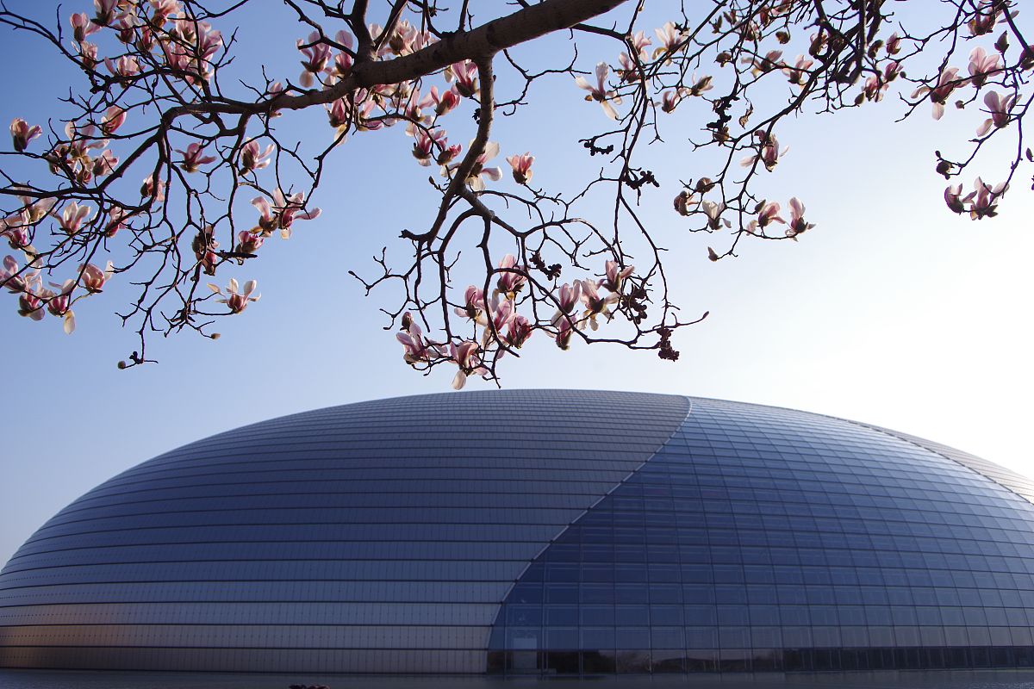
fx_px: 976
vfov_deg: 38.9
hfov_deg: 55.8
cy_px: 344
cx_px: 517
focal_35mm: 34
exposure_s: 1/400
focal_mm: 34
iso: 200
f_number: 7.1
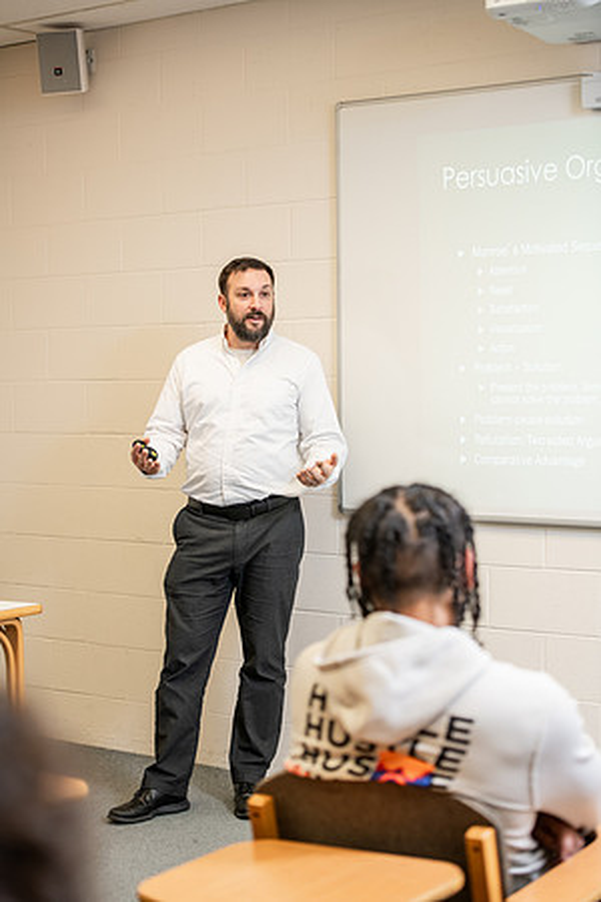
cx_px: 300
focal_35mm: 70
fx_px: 1753
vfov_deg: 28.8
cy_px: 451
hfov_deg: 19.5
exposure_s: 1/160
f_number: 3.5
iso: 800
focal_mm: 70
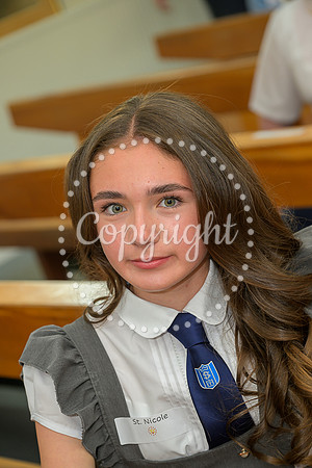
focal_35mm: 97
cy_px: 234
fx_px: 1261
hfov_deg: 14.1
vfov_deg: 21.0
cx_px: 156
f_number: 5.6
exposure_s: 1/30
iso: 320
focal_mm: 97
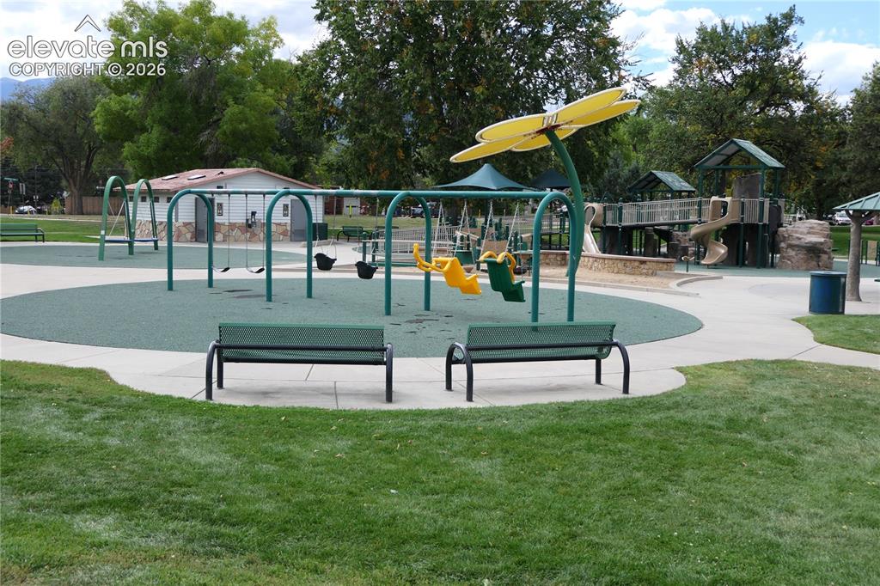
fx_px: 977
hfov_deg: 48.5
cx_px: 440
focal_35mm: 40
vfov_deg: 33.4
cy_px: 293
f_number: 4
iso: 125
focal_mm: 14.6
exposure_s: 1/500
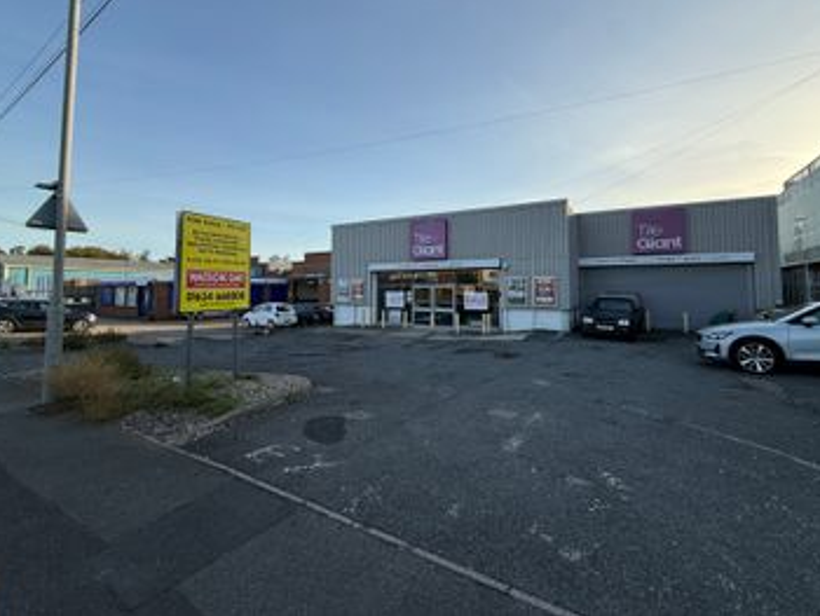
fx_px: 379
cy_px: 267
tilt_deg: +3.6
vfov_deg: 77.8
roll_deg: -0.7
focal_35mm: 16
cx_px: 419
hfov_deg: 94.4
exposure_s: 1/1431
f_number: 2.2
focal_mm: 2.22
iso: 50
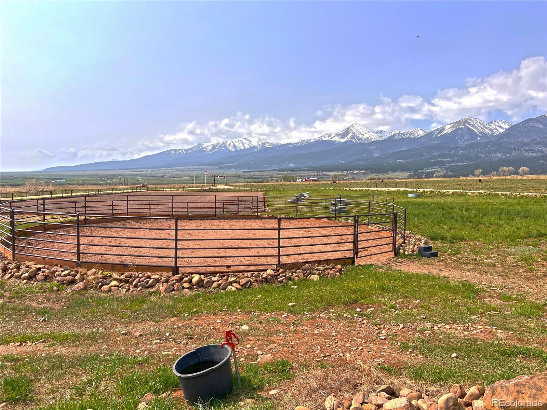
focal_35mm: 26
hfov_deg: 67.3
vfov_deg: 53.1
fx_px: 411
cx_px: 274
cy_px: 205
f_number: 1.5
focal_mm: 5.7
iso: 50
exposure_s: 1/6993
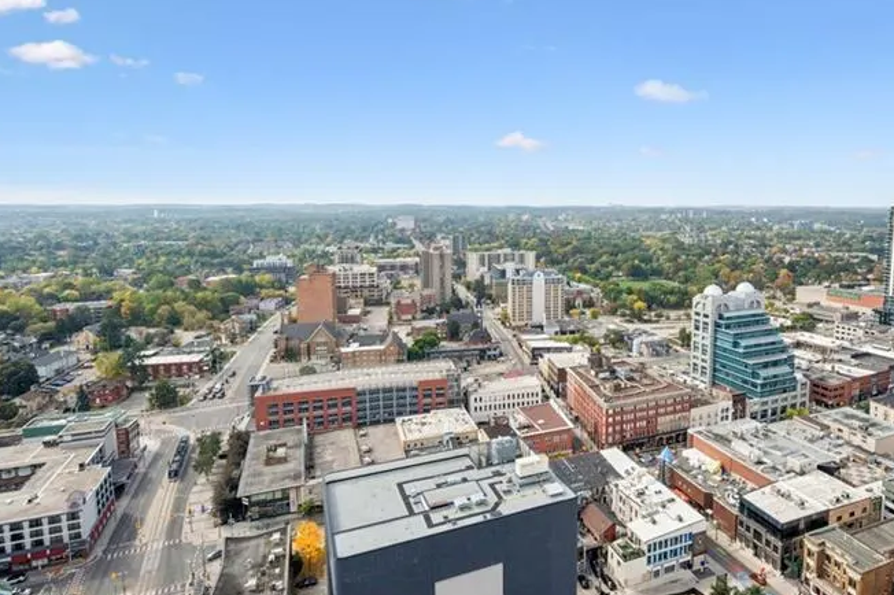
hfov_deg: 77.0
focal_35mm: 22
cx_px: 568
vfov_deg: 57.1
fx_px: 546
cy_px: 271
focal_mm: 14
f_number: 16
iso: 200
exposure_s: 1/400
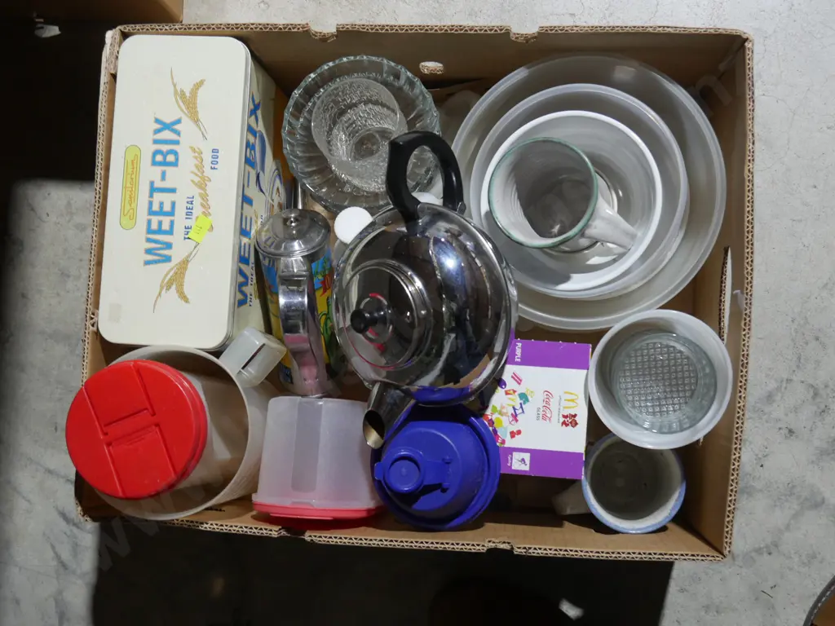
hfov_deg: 41.2
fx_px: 1110
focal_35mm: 46
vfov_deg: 31.5
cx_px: 418
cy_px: 313
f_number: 5.1
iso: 1000
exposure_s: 1/60
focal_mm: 23
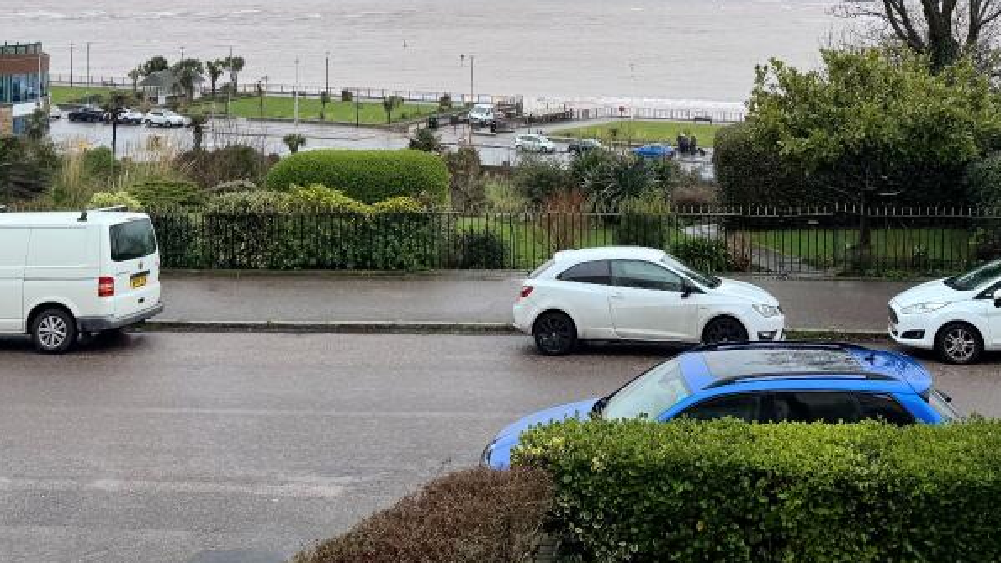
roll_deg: -0.6
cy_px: -40
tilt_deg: +1.2
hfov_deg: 45.3
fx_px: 1195
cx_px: 591
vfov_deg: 24.9
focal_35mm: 45
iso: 80
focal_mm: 6.76
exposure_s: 1/952
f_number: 1.78
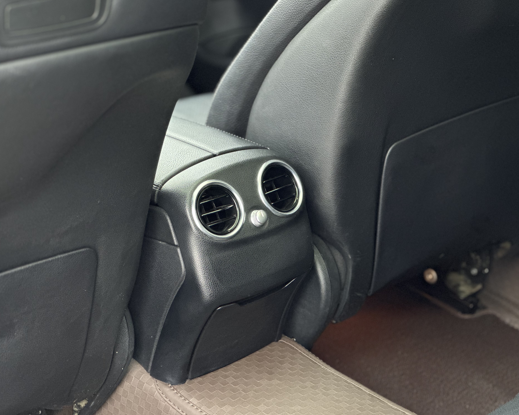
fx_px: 1244
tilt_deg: -22.1
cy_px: 207
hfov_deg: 23.6
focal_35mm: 81
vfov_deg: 18.9
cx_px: 241
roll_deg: -0.3
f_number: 2.8
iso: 320
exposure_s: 1/25
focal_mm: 9
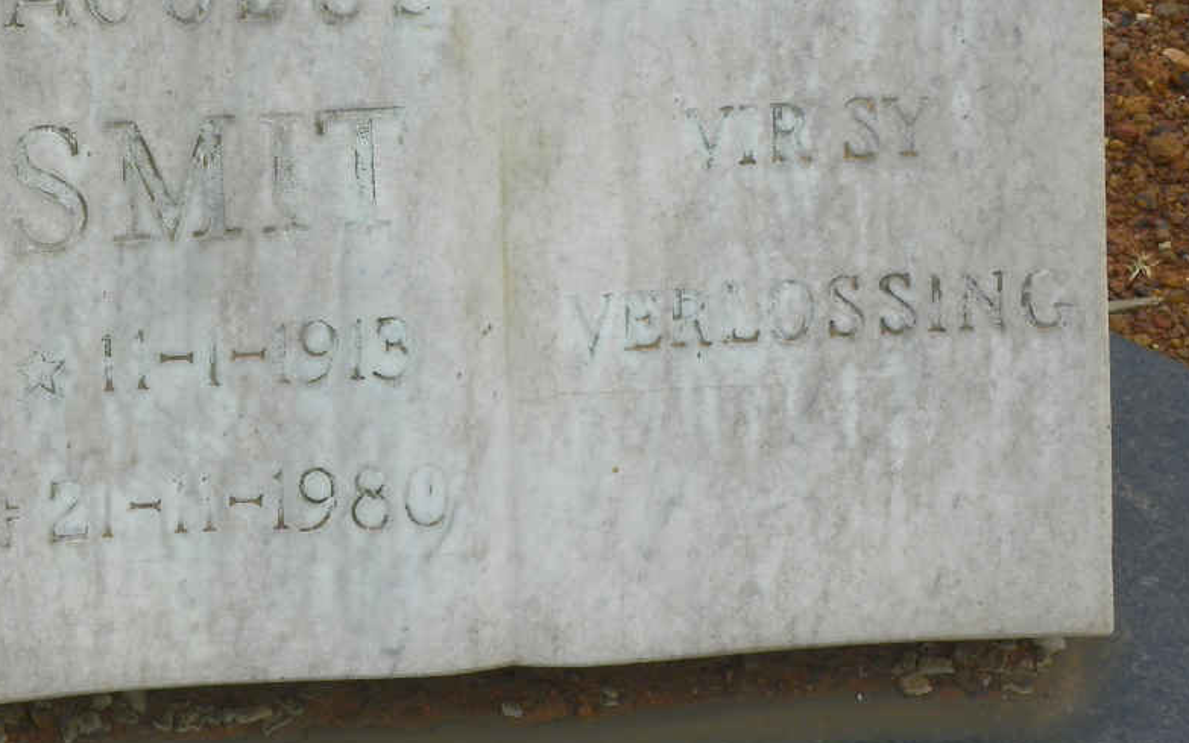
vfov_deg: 12.5
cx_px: 405
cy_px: 87
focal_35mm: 104
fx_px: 3369
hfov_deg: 20.0
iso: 64
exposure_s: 1/250
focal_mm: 11.4
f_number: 5
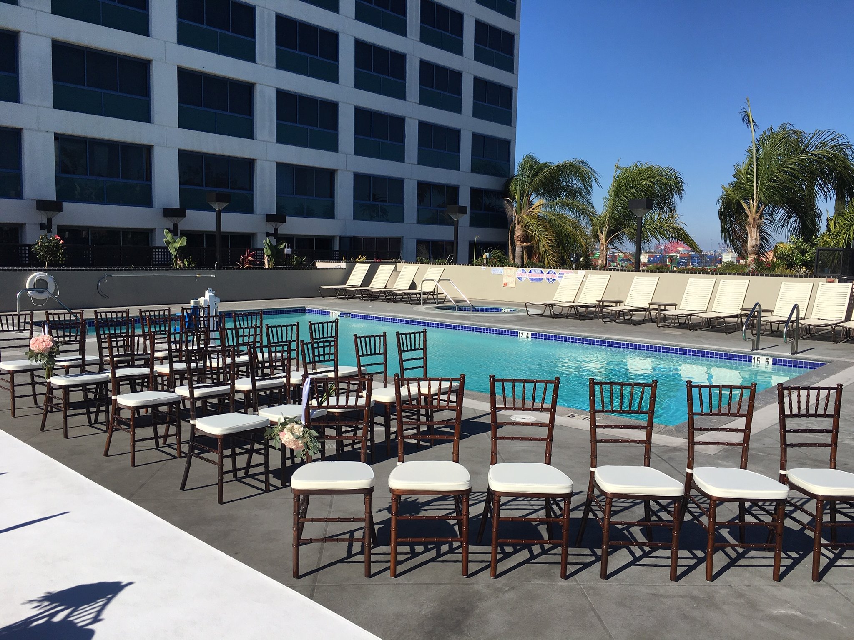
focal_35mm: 29
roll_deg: -2.0
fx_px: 715
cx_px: 427
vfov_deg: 48.2
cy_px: 320
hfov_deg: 61.7
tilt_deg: -5.2
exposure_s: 1/2959
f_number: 2.2
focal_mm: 4.15
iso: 25
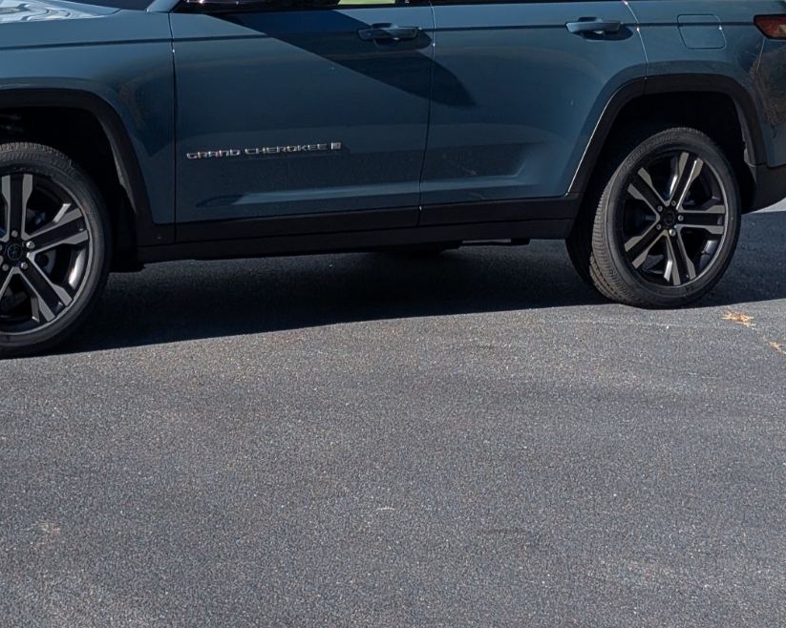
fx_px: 2163
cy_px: 61
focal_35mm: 93
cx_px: 213
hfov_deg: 20.5
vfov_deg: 16.3
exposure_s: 1/1027
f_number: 1.68
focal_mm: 6.9
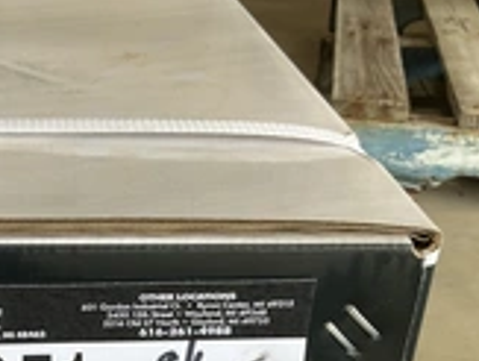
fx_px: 985
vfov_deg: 20.0
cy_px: 387
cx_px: 65
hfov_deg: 26.6
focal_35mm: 71
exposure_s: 1/122
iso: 40
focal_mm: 3
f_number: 1.8
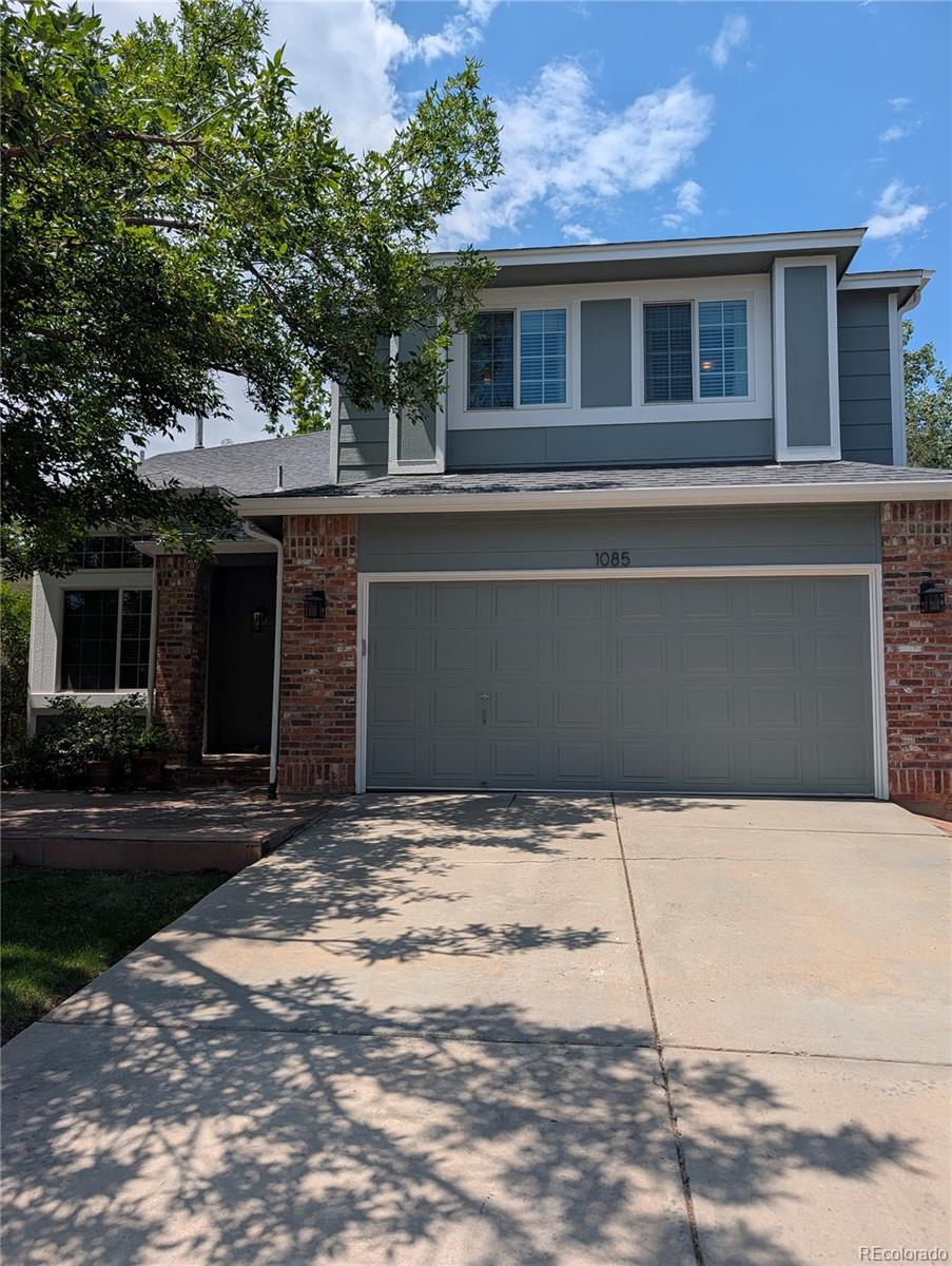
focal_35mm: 24
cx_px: 476
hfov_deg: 56.9
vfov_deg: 71.5
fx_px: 878
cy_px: 633
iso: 20
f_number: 1.68
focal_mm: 6.9
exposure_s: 1/1610
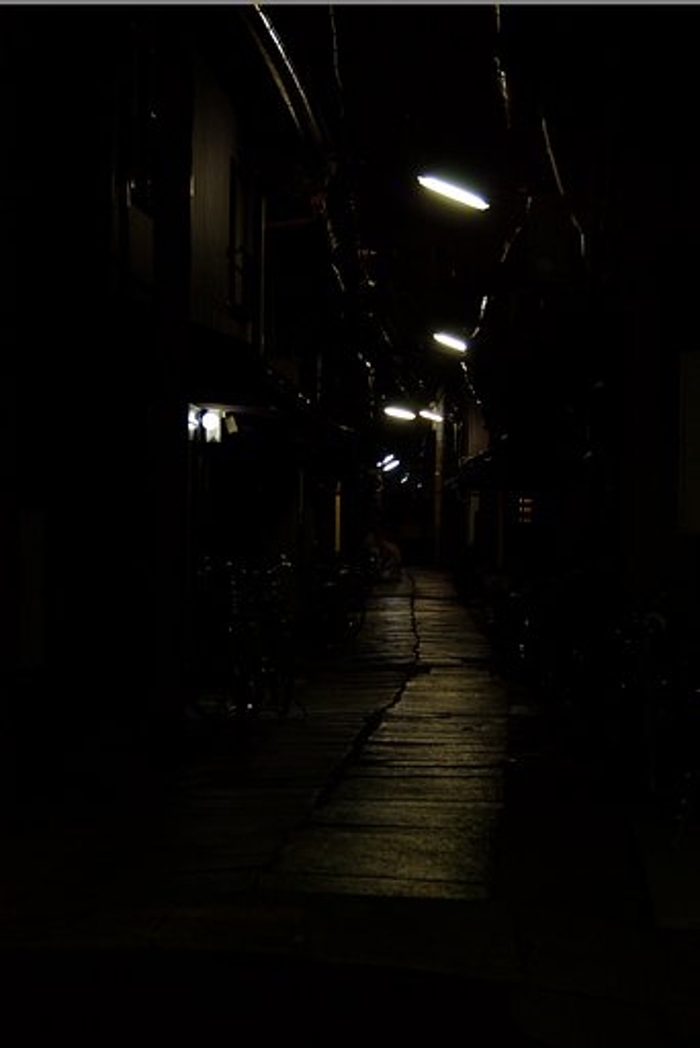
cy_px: 524
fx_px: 3408
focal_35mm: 117
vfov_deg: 17.5
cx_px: 350
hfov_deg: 11.7
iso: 800
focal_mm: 78
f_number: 5.6
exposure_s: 1/6
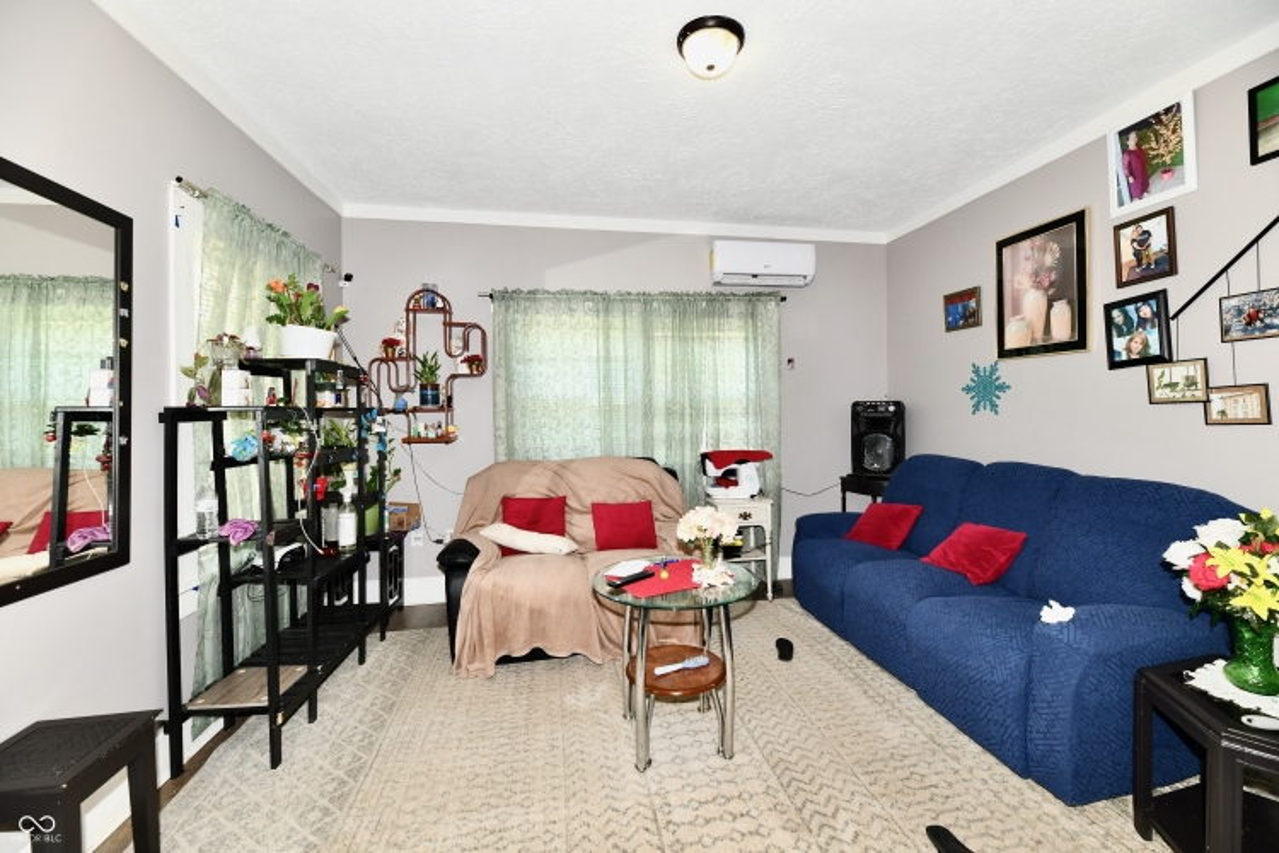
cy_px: 426
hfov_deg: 104.3
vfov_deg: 81.2
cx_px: 640
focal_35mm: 14
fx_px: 497
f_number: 6.3
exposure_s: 1/60
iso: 640
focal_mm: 14
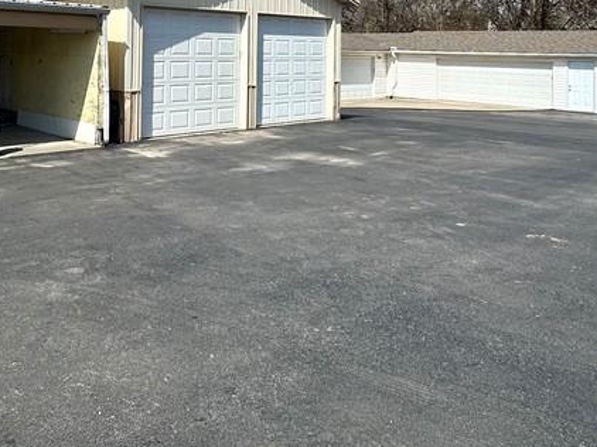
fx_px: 586
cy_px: 34
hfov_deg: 52.0
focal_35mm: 34
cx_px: 161
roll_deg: -1.2
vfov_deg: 38.5
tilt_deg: +1.8
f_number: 2.2
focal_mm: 2.22
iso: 50
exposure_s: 1/2747
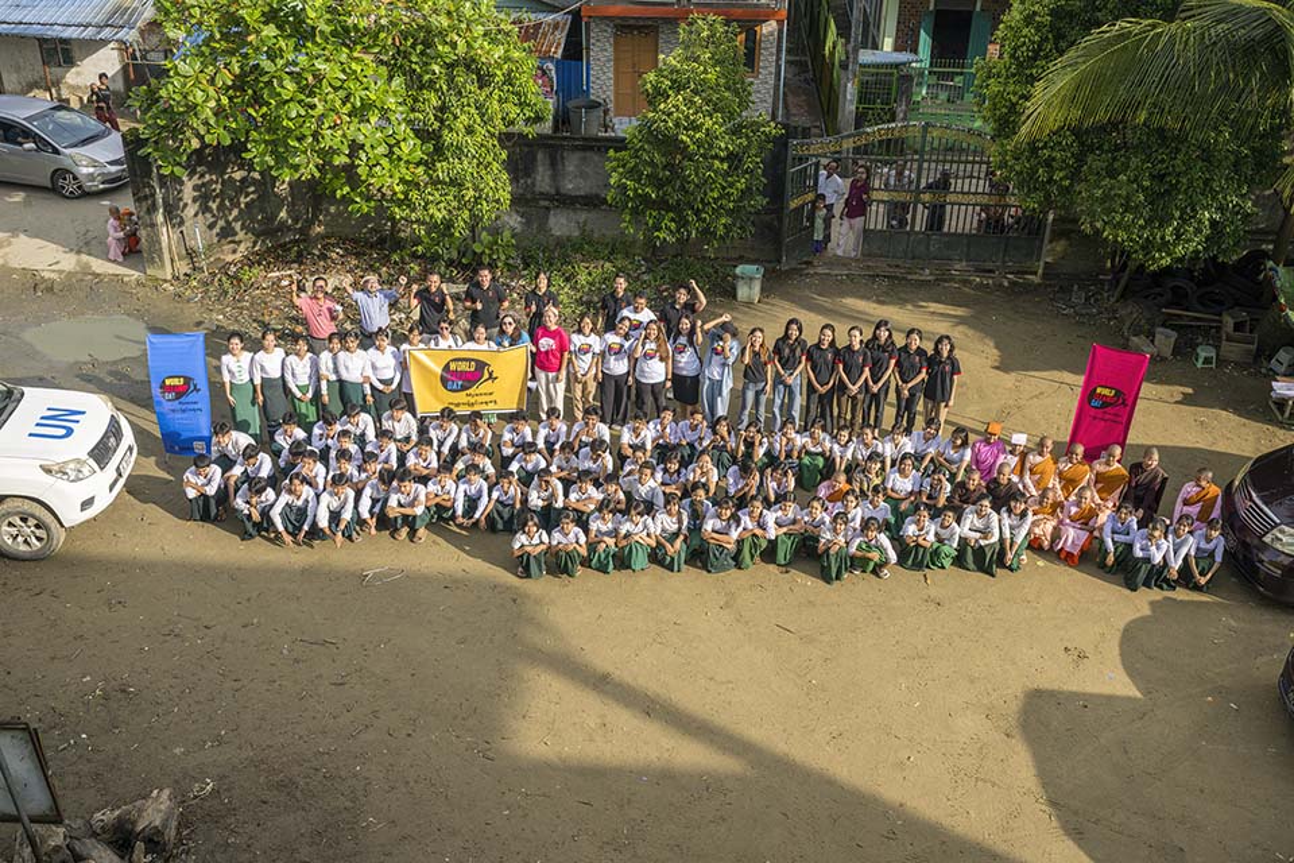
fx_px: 1204
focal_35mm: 34
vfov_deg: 39.4
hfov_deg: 56.5
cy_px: 432
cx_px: 647
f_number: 8
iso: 250
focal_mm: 33.5
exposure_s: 1/640
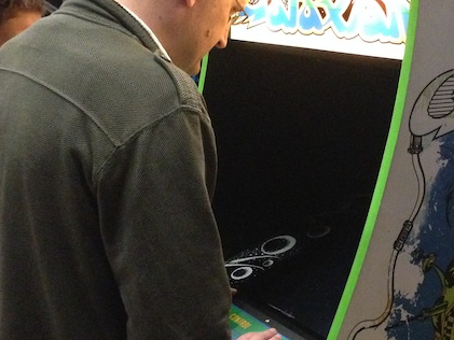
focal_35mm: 64
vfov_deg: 22.9
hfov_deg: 30.0
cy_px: 210
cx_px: 305
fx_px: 840
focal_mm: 4.12
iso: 800
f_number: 2.4
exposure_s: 1/17
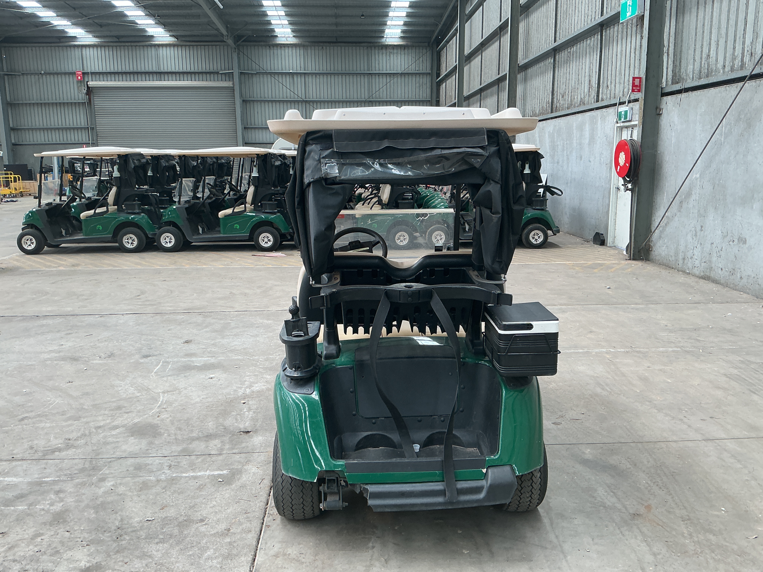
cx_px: 382
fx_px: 639
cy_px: 286
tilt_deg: -10.6
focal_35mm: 29
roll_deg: +1.2
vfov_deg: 48.2
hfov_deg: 61.7
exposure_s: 1/100
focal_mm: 3
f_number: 1.8
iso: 25
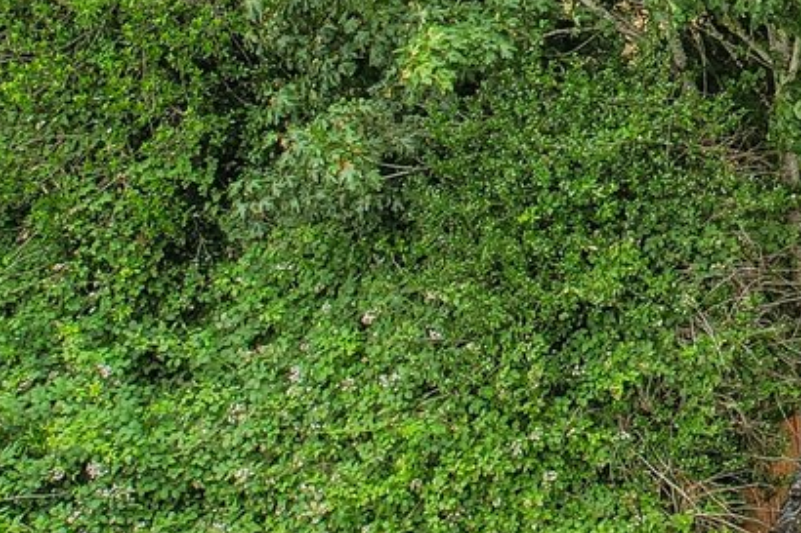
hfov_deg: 15.8
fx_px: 2446
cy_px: -366
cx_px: 1455
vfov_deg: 11.7
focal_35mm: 110
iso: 100
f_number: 2.8
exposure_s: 1/730
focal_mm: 8.4
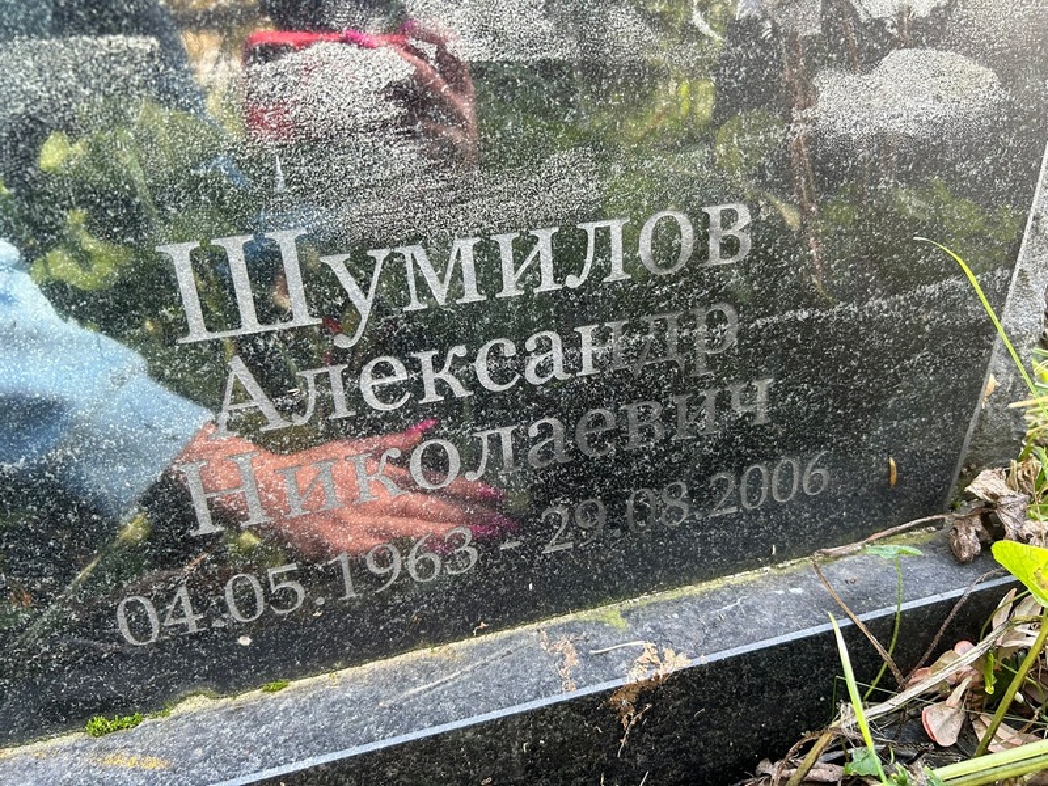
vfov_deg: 53.1
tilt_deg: -22.7
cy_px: 393
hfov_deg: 67.3
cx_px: 524
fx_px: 787
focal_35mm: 26
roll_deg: +5.8
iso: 125
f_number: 1.5
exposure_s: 1/121
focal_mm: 5.7
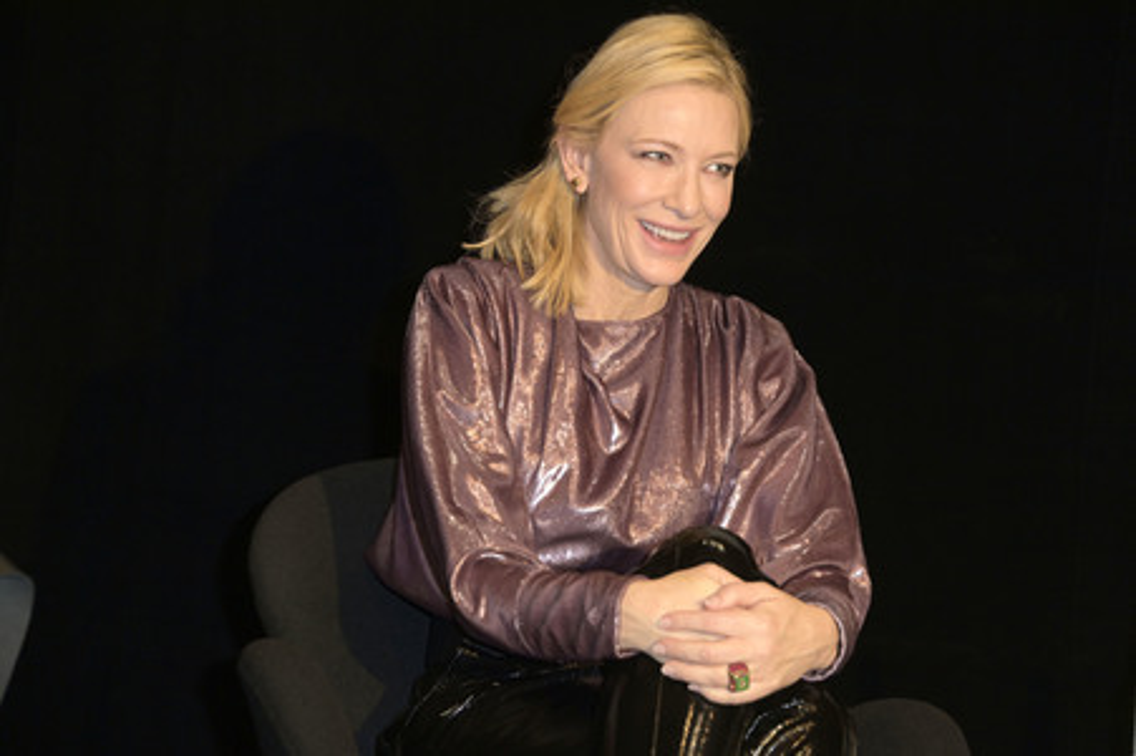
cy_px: 378
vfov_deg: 12.2
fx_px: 3532
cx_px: 568
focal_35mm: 112
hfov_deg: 18.3
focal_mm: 112
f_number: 5.6
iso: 1600
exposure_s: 1/250
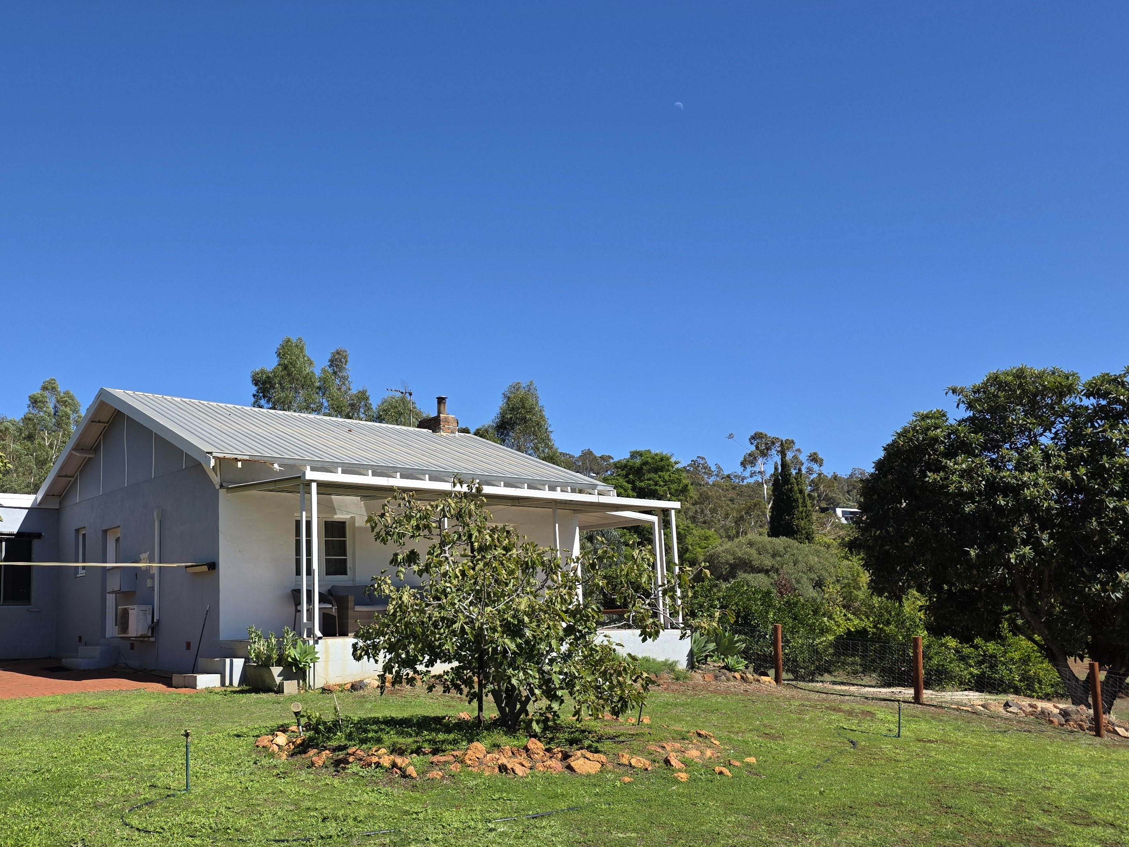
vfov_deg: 44.0
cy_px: 495
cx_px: 382
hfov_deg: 55.7
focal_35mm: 32
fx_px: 1044
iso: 80
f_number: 1.7
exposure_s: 1/6150
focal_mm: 6.3
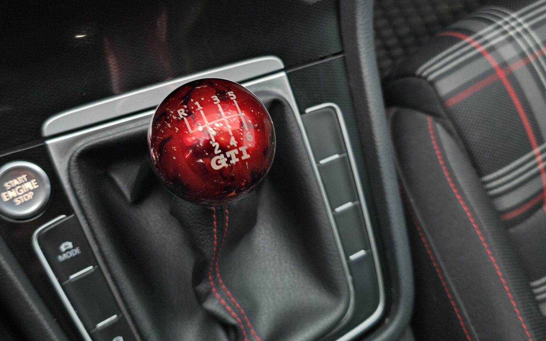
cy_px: 124
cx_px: 199
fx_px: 551
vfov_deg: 34.2
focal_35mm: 37
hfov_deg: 52.1
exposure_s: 1/17.2
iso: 1250
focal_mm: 6.3
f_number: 1.7
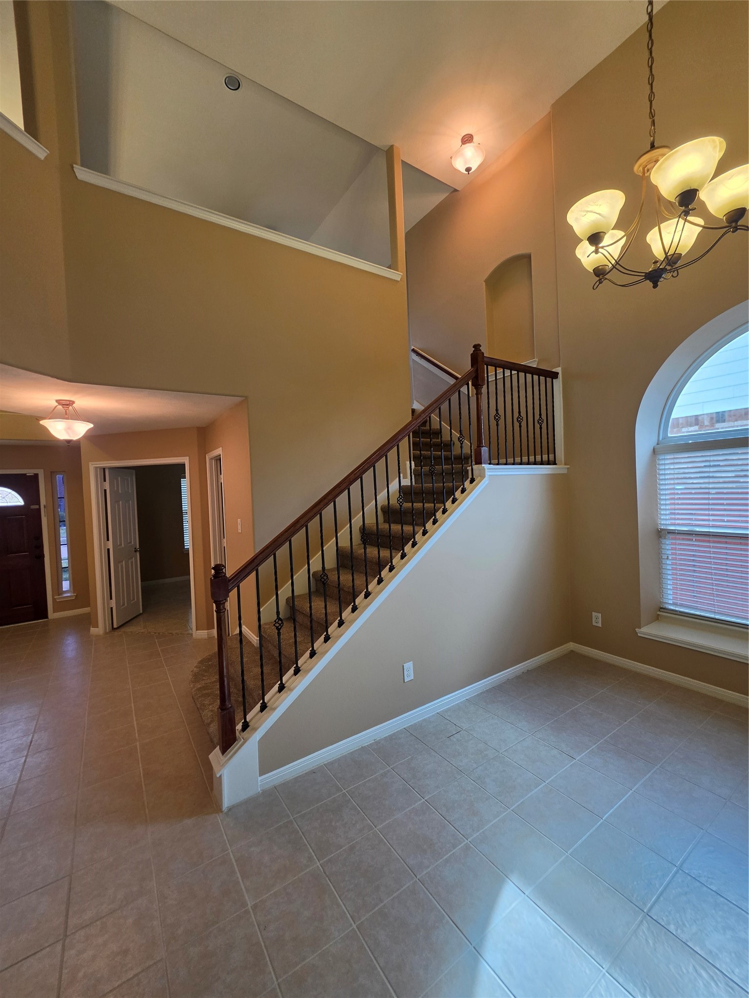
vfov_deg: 106.2
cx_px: 374
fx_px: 375
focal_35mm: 13
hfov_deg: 89.9
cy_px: 499
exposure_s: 1/120
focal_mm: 2.2
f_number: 1.9
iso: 125
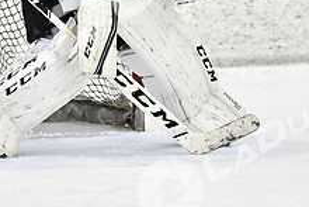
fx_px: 4237
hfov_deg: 4.2
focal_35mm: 493
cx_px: 135
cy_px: -16
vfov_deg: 2.8
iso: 5000
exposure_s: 1/1250
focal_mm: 125
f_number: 2.8
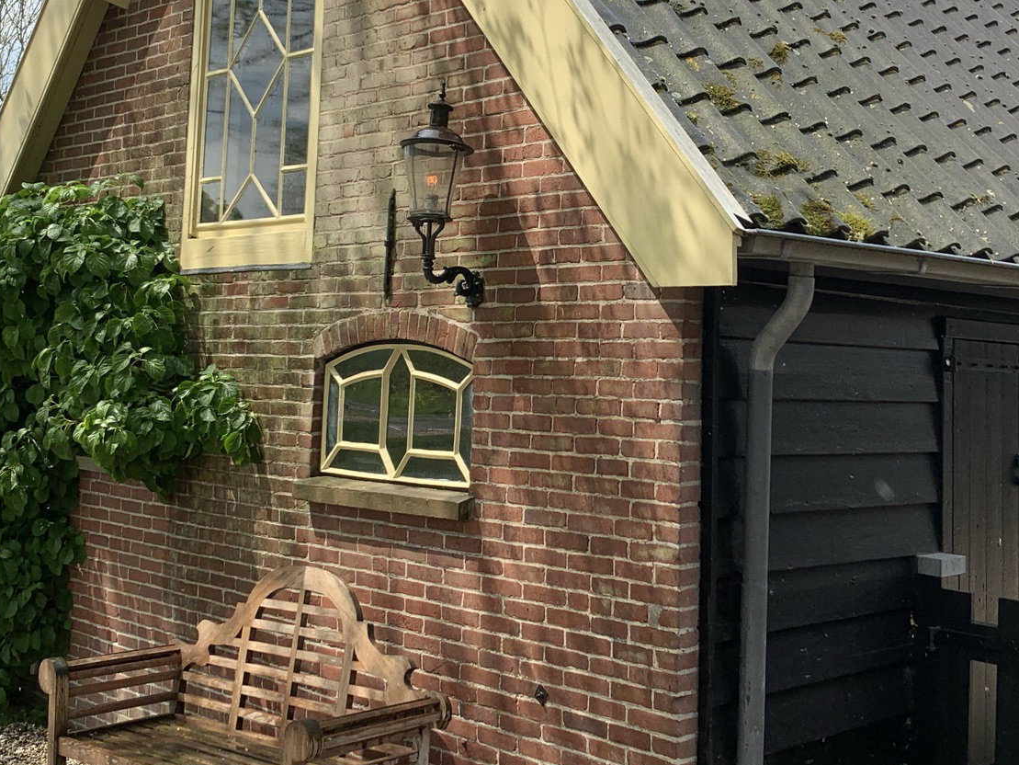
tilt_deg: +3.9
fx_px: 1413
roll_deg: -2.3
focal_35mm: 48
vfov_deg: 30.1
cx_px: 653
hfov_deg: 39.3
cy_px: 264
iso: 25
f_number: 1.8
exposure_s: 1/1447
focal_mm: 4.25
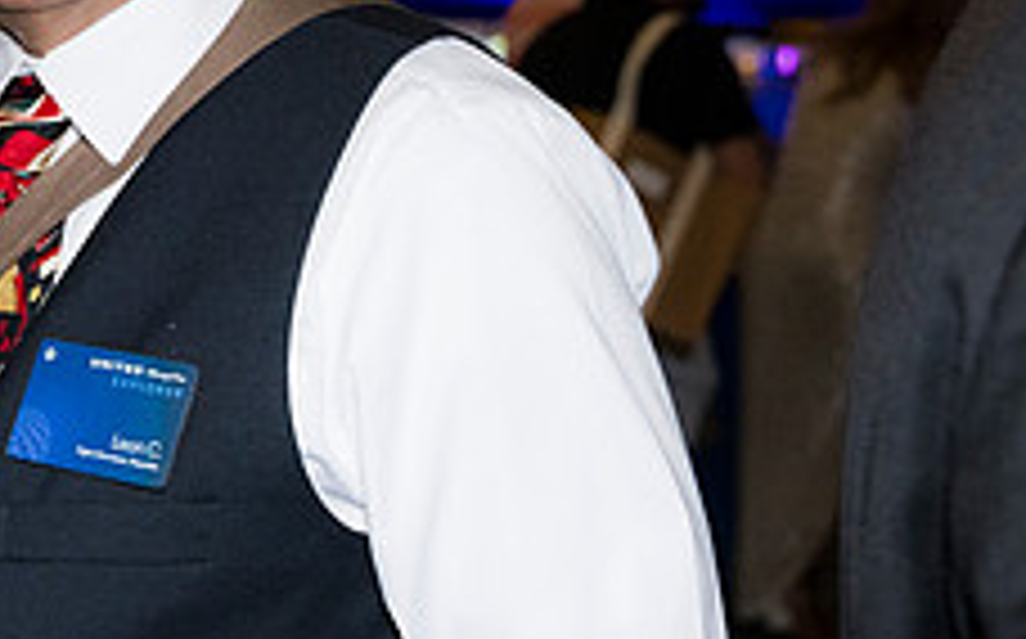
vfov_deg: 15.4
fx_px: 2355
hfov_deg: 22.9
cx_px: -140
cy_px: 133
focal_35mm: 84
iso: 3200
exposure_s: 1/160
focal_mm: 32.5
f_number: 4
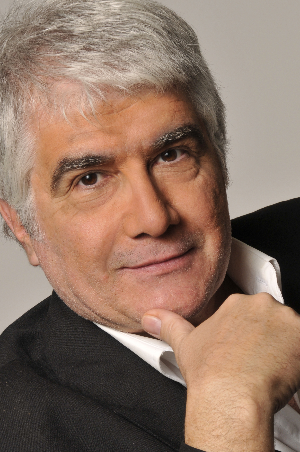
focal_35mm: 191
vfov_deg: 10.8
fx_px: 2393
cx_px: 130
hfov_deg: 7.2
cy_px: 267
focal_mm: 82
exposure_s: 1/125
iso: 250
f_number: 13
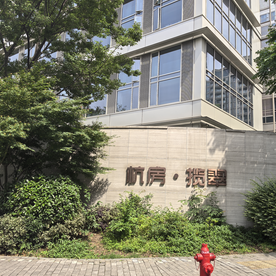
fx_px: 289
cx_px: 156
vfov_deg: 51.1
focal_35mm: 32
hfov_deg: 51.0
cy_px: 139
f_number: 2
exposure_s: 1/917
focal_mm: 6.98
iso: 50
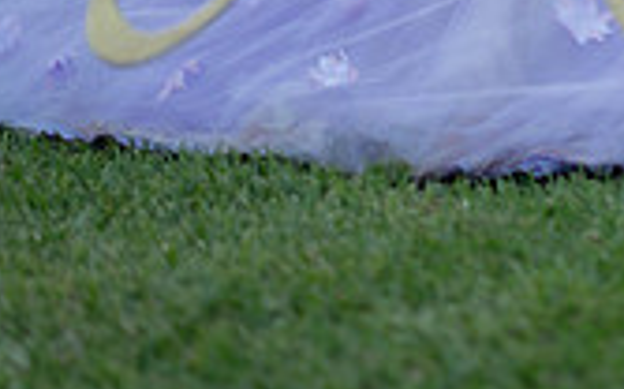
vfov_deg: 4.3
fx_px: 5114
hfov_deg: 6.9
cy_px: -294
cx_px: 785
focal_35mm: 301
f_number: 1.8
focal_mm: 85
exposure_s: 1/2000
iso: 125
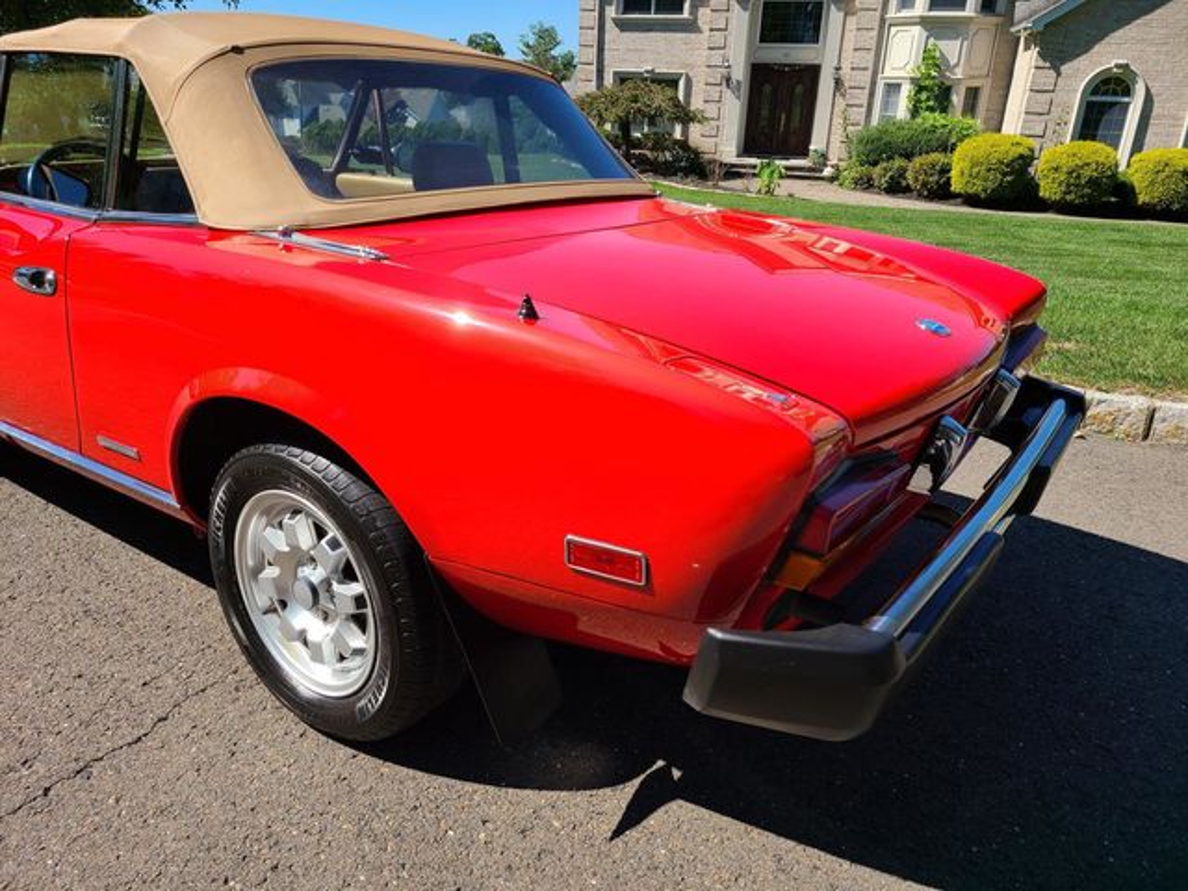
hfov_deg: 67.3
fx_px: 892
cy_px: 446
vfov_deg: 53.1
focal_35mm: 26
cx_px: 594
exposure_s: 1/1956
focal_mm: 5.4
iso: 40
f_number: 1.8
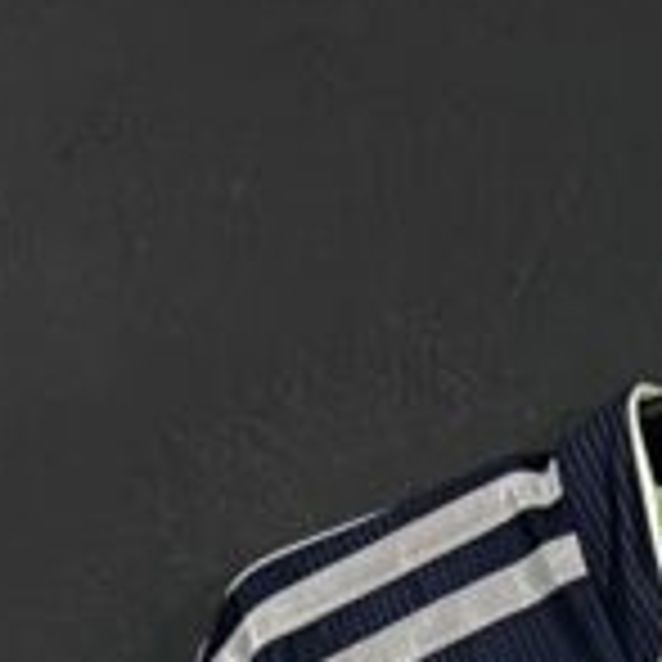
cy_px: 1774
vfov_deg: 9.3
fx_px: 3462
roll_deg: -0.5
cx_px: 1090
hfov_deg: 10.4
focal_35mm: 160
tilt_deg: -10.4
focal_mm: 4.25
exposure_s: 1/60
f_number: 1.8
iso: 250
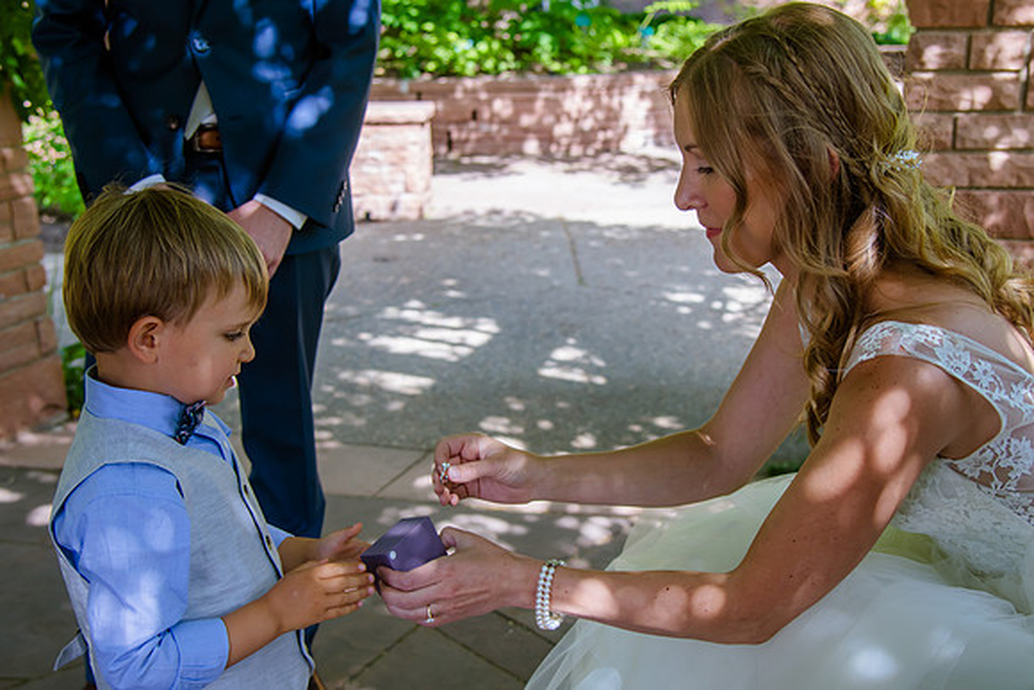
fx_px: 1342
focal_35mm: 47
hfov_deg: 42.1
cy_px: 350
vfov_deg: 28.8
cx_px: 533
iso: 200
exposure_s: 1/320
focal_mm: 34
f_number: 4.5
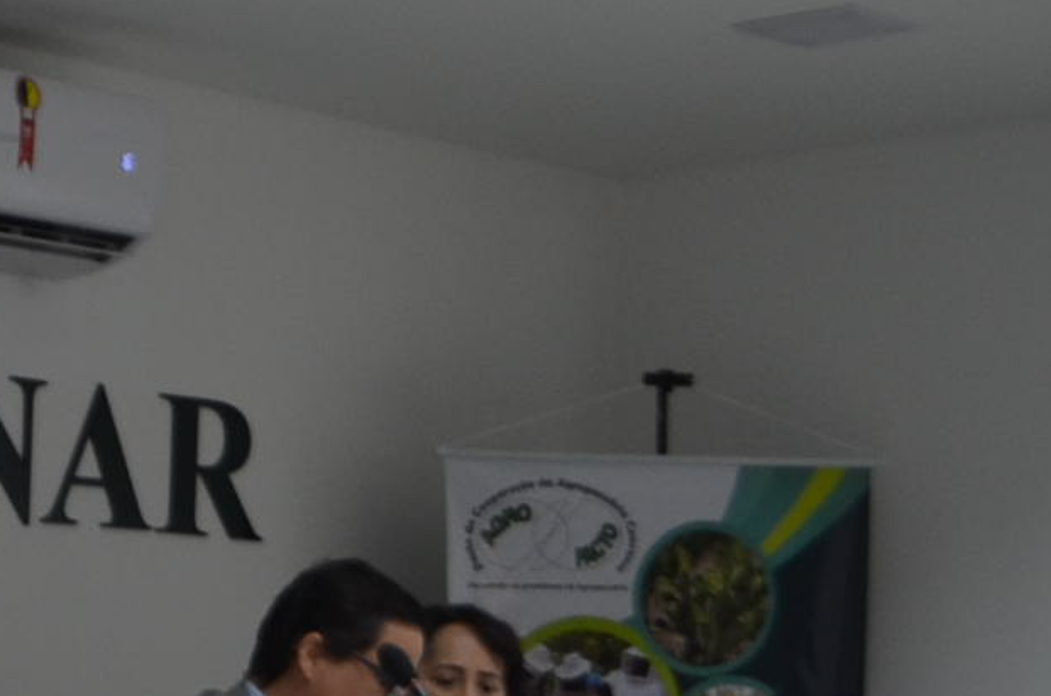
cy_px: 1018
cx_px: -997
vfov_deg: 11.1
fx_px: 3466
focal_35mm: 119
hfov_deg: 14.5
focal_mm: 20
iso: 500
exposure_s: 1/60
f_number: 4
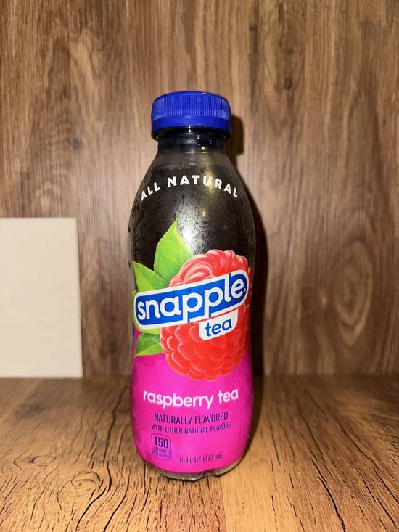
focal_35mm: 24
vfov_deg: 71.6
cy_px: 266
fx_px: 369
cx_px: 200
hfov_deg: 56.8
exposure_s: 1/54
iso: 50
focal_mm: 6.86
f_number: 1.78
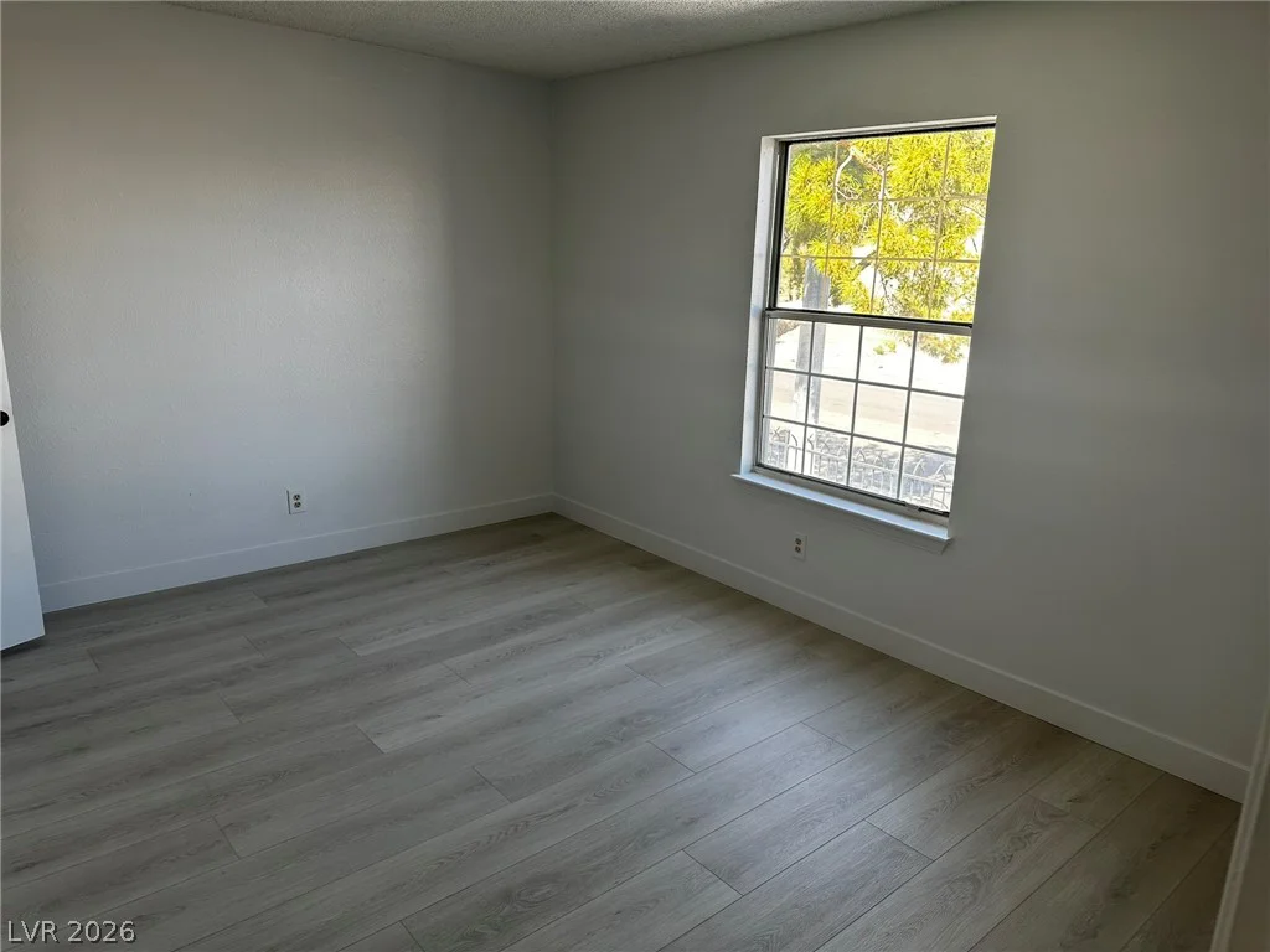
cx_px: 635
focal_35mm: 24
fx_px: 881
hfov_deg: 71.6
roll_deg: -1.6
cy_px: 476
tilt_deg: -14.0
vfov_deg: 56.8
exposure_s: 1/188
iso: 80
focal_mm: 6.86
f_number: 1.78
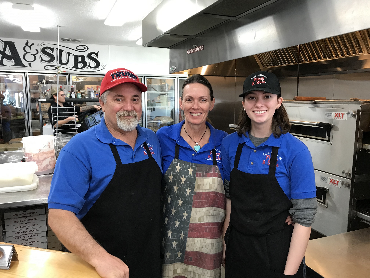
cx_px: 185
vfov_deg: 49.7
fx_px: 299
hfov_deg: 63.4
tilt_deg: -6.0
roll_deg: -0.1
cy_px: 139
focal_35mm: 28
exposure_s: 1/20
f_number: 1.8
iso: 40
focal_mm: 3.99
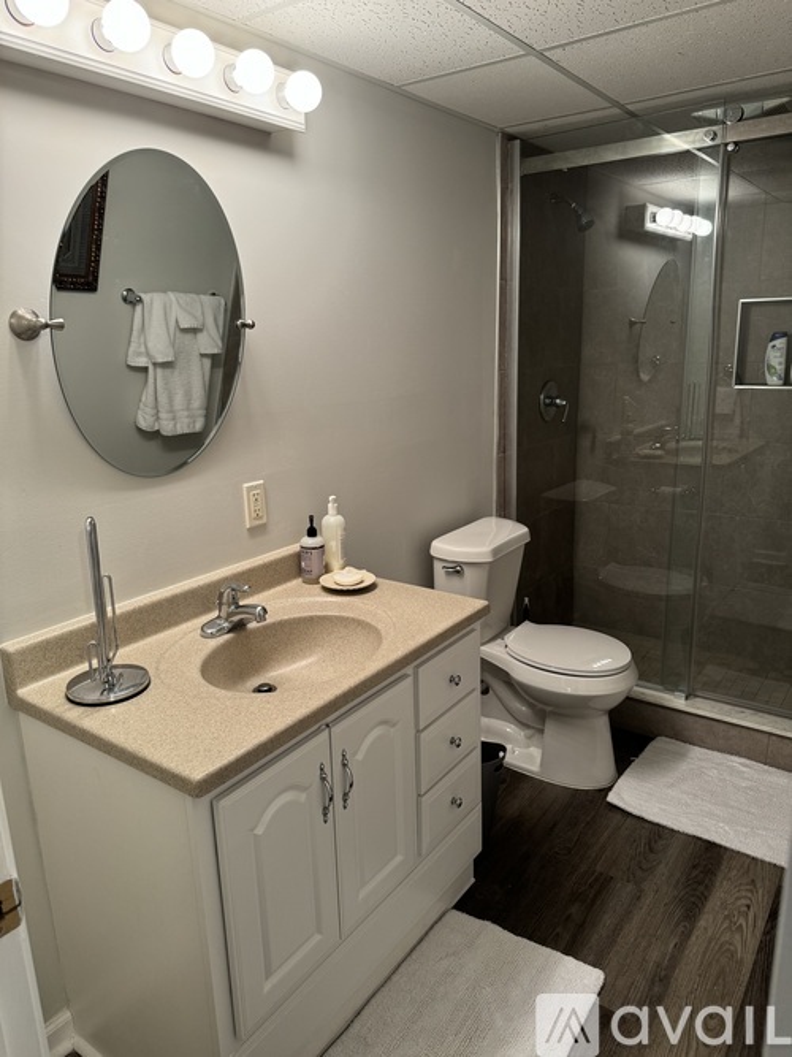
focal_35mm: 24
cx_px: 396
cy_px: 528
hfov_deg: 56.8
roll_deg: +2.5
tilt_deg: -14.4
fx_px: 732
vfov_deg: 71.6
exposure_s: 1/60
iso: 125
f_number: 1.78
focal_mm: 6.76
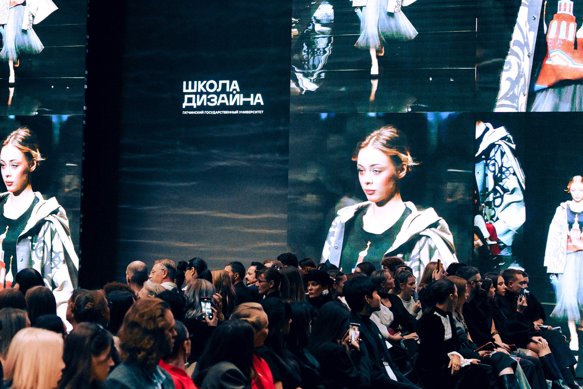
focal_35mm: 77
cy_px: 133
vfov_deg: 17.7
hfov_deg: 25.7
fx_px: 1247
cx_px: 93
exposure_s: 1/320
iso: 2000
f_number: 2
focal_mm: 35
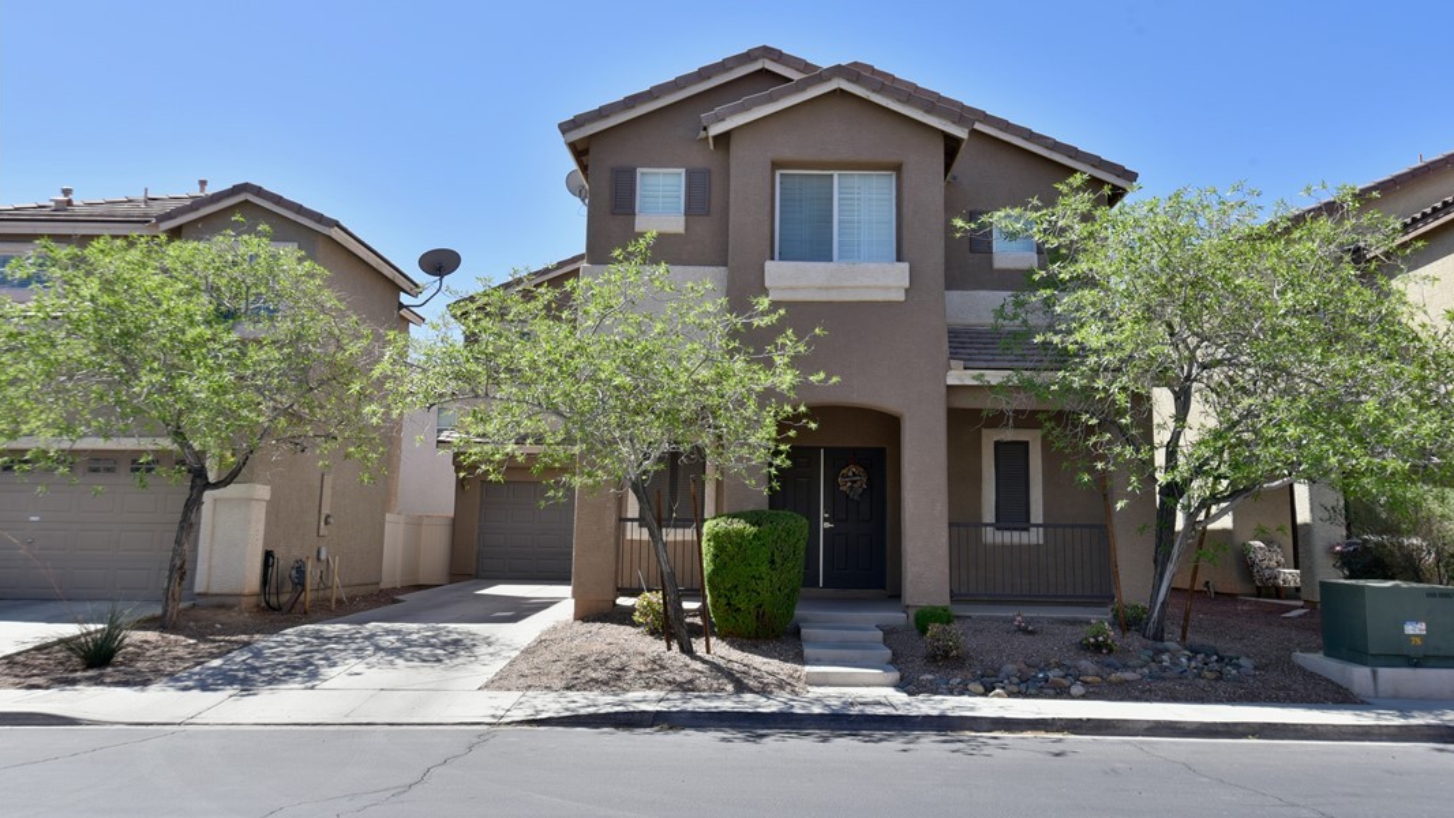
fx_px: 1234
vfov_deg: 36.6
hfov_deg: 61.0
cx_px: 738
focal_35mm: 32
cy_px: 363
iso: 160
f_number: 13
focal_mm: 30
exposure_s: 1/80
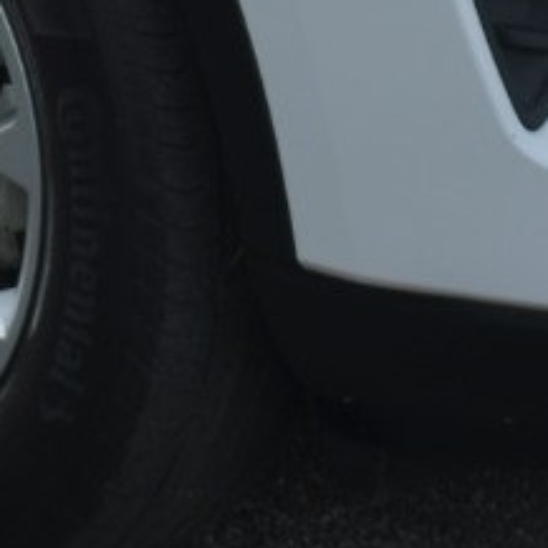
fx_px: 5287
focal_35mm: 295
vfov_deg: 5.8
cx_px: 11
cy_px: -422
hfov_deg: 5.9
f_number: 5.6
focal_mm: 31
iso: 100
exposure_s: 1/125
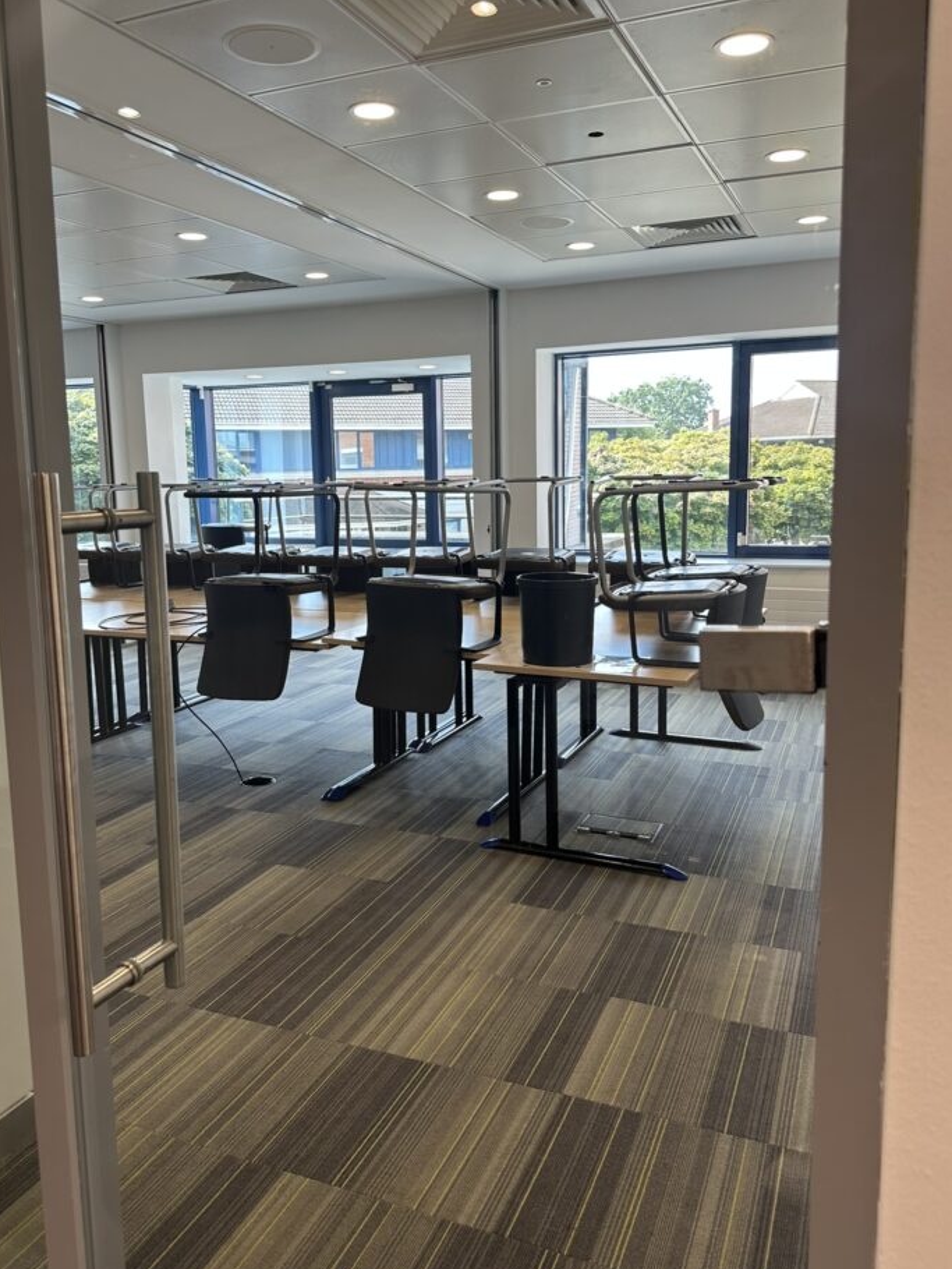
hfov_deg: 51.3
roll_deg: +0.7
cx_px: 442
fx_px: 990
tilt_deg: -6.7
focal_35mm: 27
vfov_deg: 65.3
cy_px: 597
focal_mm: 6.86
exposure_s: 1/100
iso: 80
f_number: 1.78
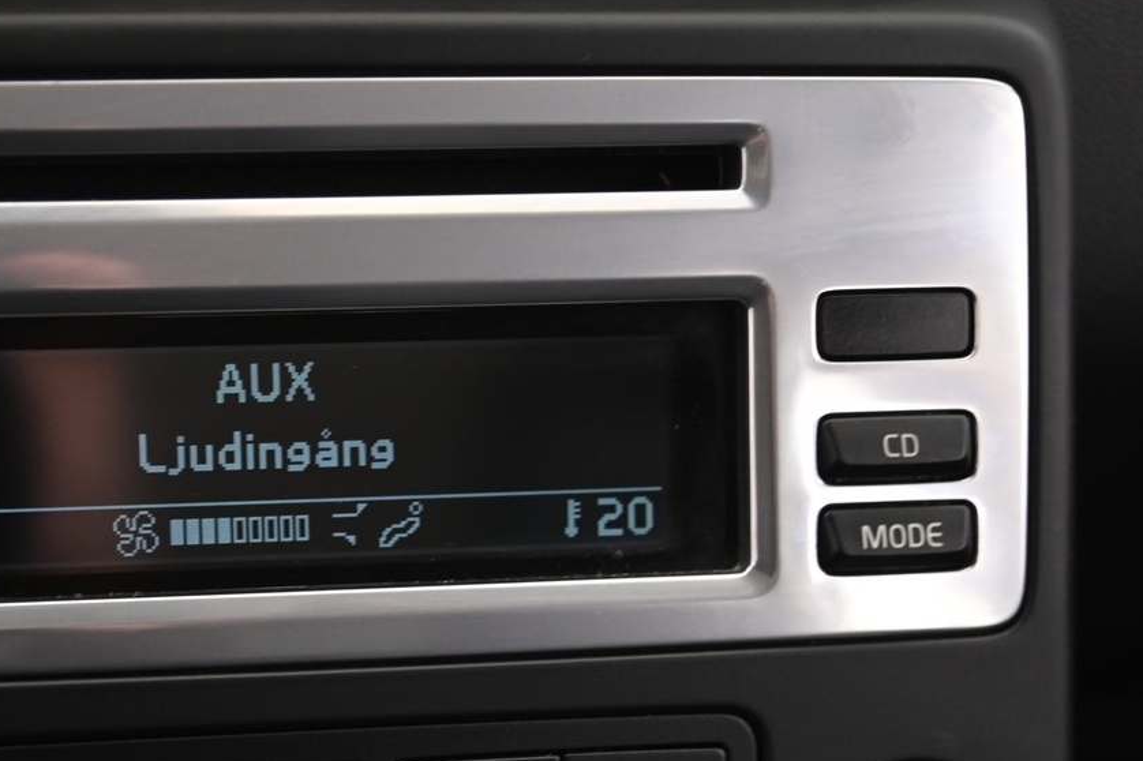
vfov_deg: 14.6
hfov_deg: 21.6
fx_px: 2951
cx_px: 217
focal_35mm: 93
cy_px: 675
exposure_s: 1/15
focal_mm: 48
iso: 2000
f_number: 4
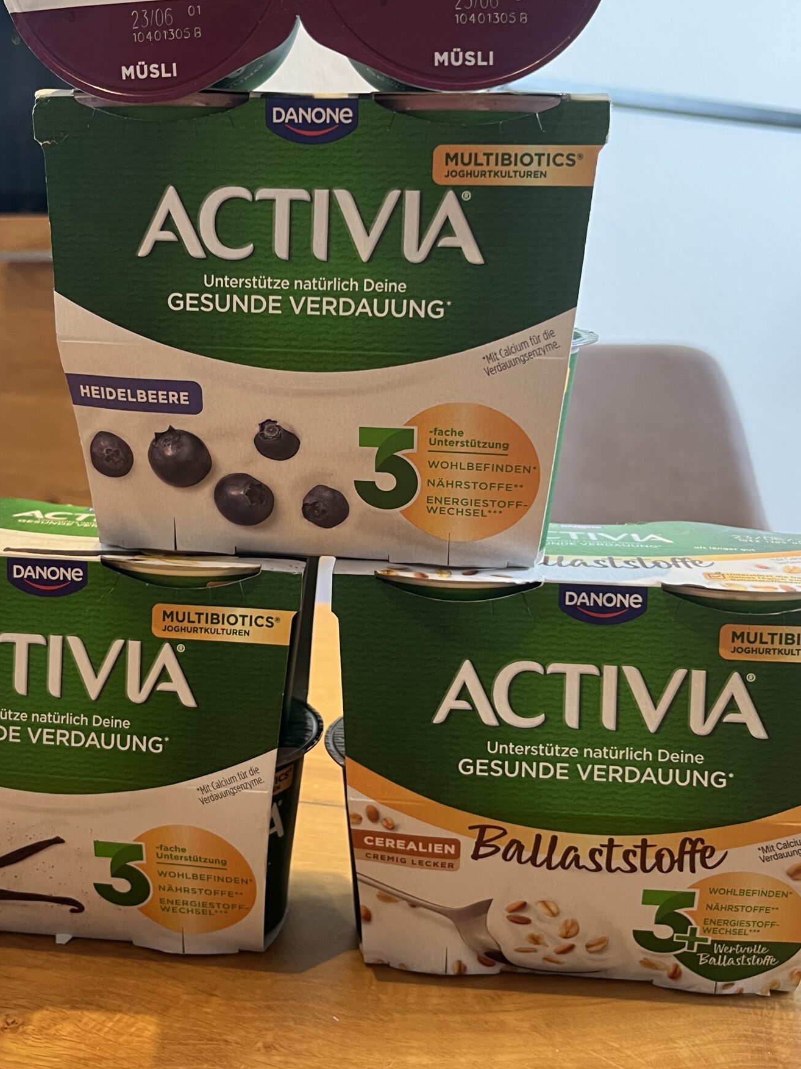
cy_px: 472
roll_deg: -0.5
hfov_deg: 37.5
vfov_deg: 48.9
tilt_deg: -10.2
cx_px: 313
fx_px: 1172
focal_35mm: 38
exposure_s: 1/65
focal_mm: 5.1
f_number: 1.6
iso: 125
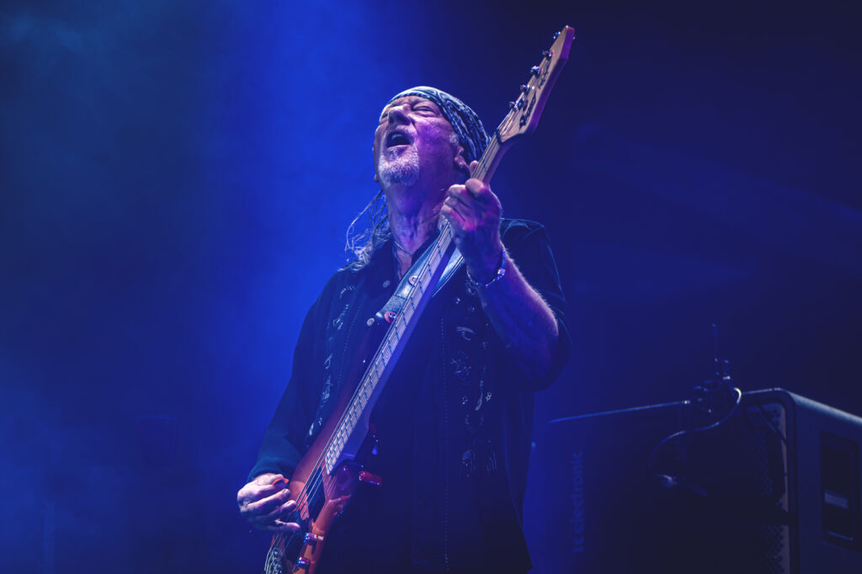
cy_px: 287
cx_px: 431
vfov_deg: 8.7
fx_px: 3758
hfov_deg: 13.1
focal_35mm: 157
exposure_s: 1/800
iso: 400
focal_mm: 105
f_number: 2.8
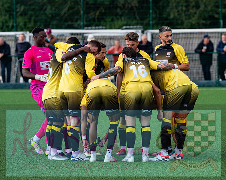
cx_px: 133
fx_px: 2165
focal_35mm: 324
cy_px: 86
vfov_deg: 4.8
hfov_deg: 6.0
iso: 125
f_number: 4
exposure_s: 1/400
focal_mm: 170
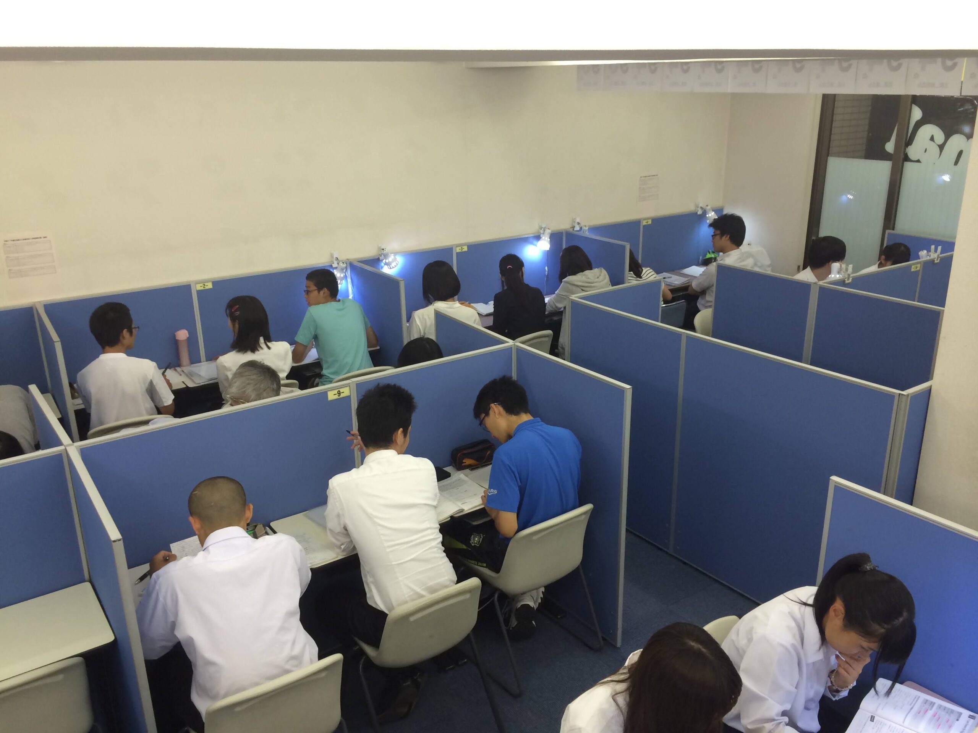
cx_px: 489
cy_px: 366
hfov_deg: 60.0
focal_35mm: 30
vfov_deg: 46.8
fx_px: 848
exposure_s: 1/30
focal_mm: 4.12
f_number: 2.2
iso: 40
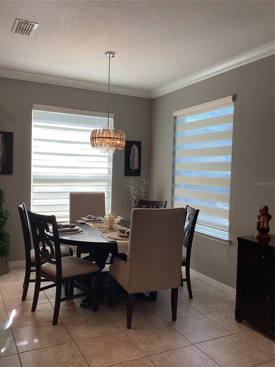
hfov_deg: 45.4
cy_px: 184
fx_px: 328
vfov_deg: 58.4
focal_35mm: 31
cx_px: 138
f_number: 2.4
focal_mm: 3.3
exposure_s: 1/120
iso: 64
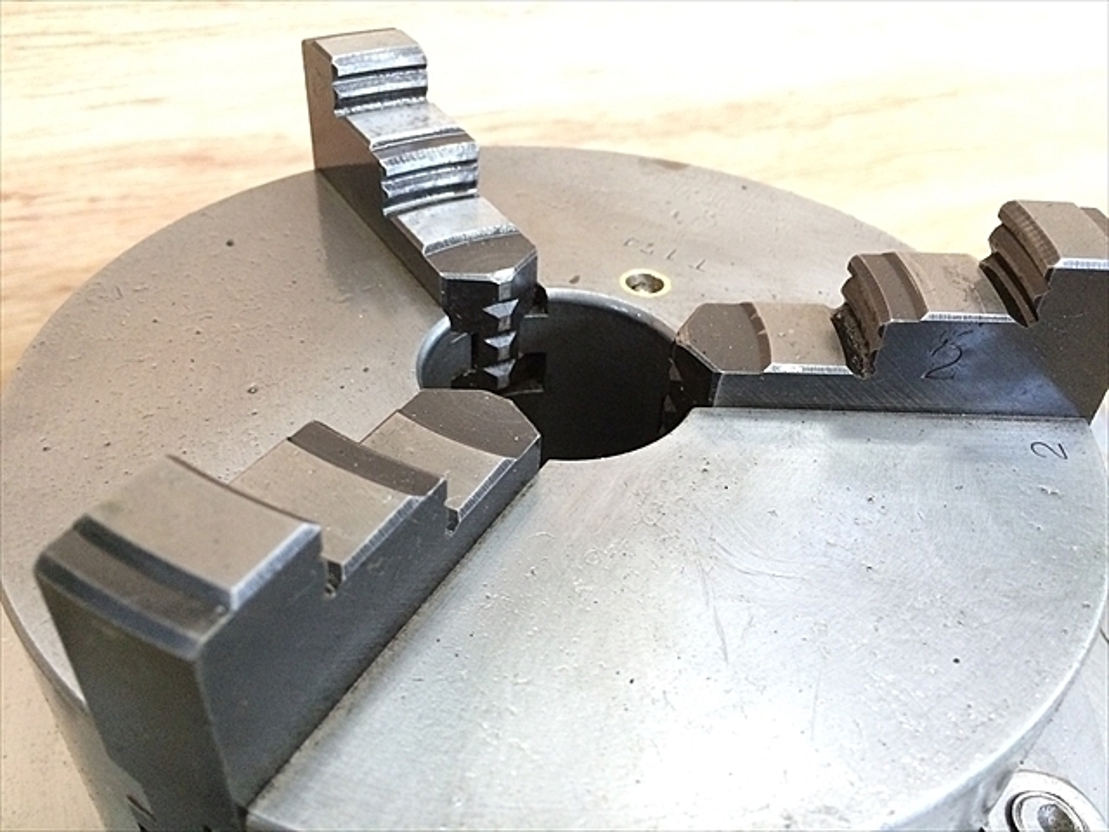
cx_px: 554
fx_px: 929
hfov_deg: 61.7
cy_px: 416
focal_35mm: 29
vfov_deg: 48.2
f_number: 2.2
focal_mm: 4.15
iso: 200
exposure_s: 1/30
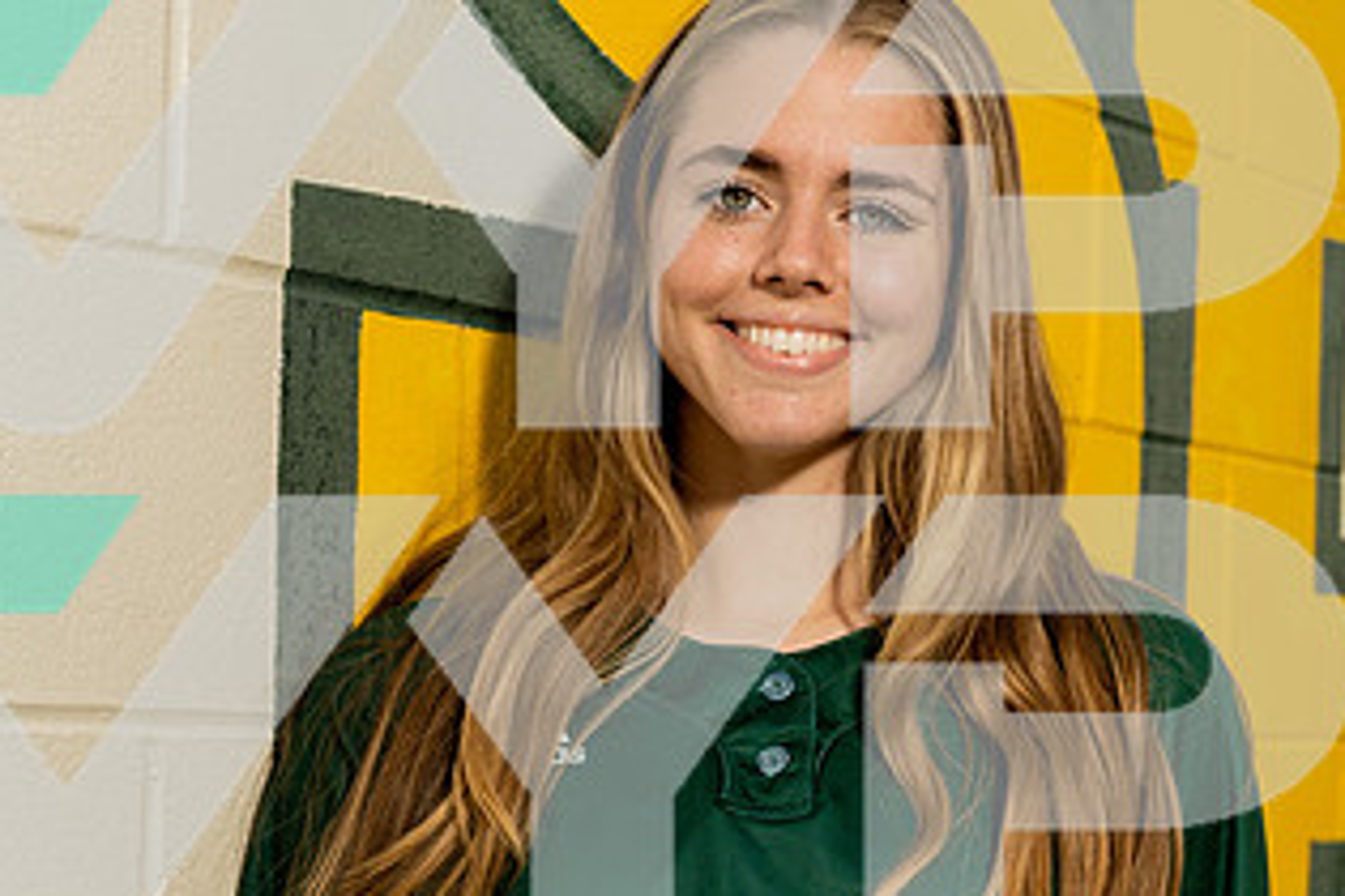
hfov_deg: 25.0
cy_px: 723
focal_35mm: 81
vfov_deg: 16.7
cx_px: 781
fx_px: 3026
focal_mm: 44
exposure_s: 1/250
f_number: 4.5
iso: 250
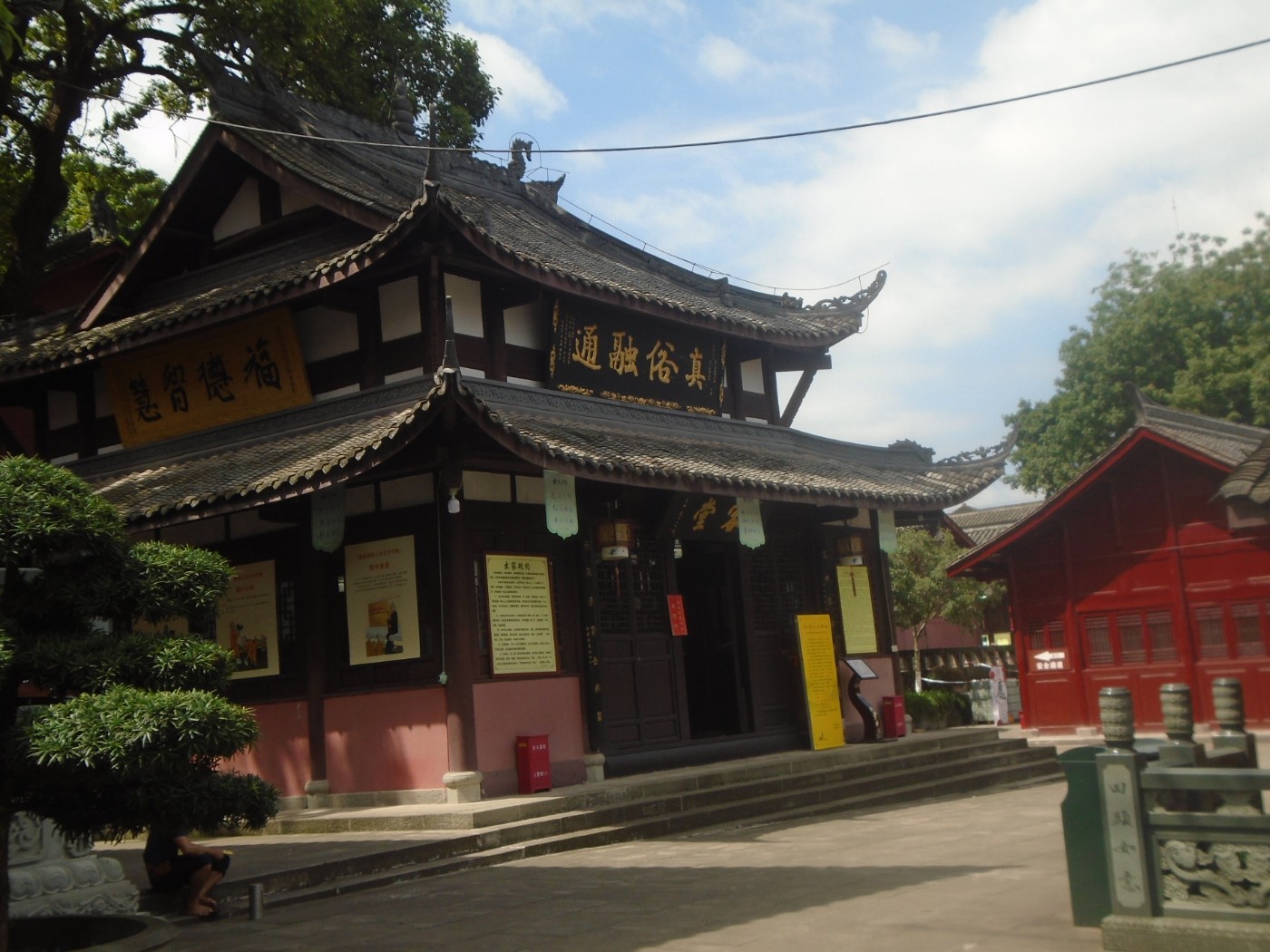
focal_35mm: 42
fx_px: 1541
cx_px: 635
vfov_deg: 34.3
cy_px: 476
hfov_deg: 44.8
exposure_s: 1/500
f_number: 4.1
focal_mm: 7.4
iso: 100
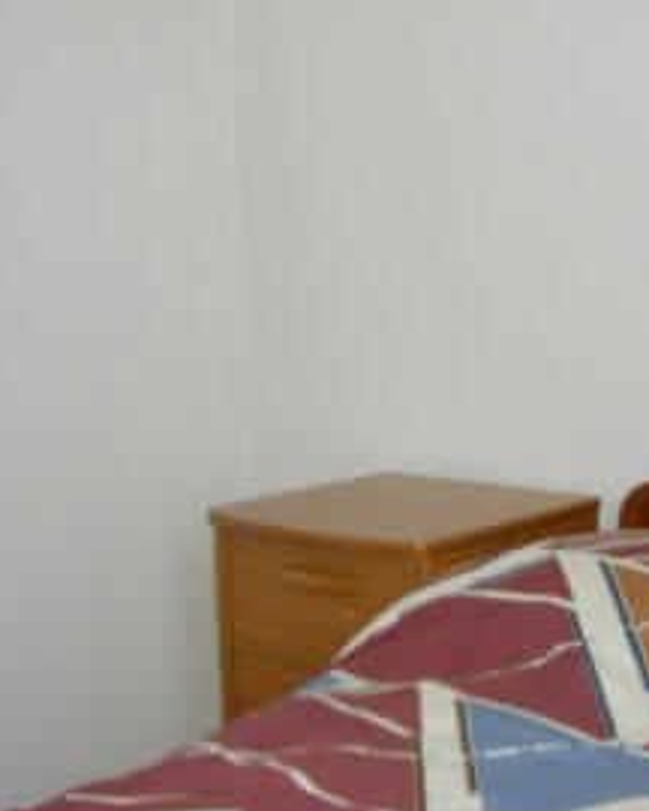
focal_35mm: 59
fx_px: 1417
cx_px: 461
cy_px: 389
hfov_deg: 25.6
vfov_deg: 32.0
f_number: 2.8
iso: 100
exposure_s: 1/30
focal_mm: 4.6
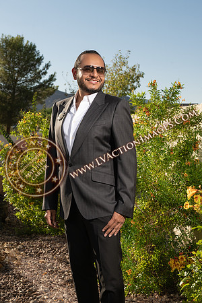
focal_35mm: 55
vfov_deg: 36.2
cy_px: 152
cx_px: 101
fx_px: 463
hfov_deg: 24.6
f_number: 8
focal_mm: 55
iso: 64
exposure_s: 1/160
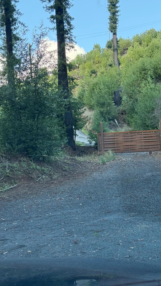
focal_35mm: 53
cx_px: 96
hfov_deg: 22.6
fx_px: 402
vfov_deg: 39.2
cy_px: 143
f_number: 1.78
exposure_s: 1/242
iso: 125
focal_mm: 6.76
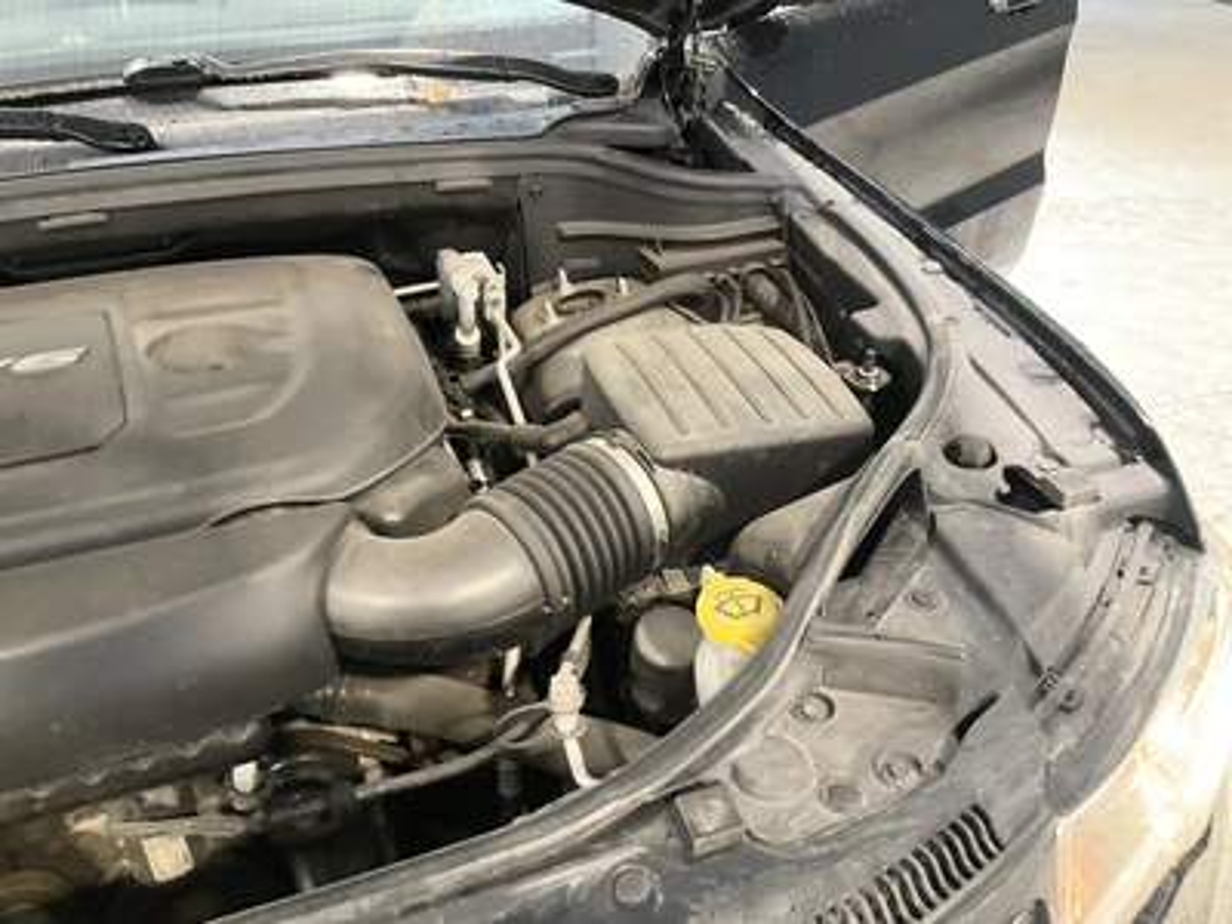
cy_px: 462
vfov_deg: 48.2
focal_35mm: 29
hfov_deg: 61.7
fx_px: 1032
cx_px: 616
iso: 320
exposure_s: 1/35
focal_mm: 3
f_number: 1.8
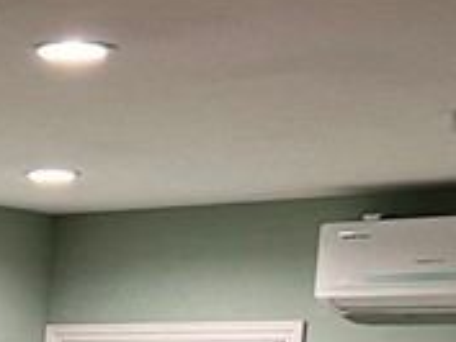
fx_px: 1977
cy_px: 720
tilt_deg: -8.8
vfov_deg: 9.2
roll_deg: -1.5
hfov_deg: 12.0
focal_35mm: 150
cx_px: -386
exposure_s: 1/60
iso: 200
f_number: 1.5
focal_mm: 5.7
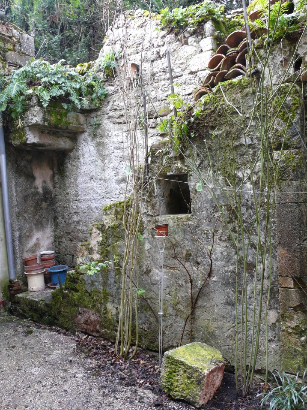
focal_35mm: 30
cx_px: 163
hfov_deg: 46.8
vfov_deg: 60.0
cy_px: 201
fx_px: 355
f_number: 2.8
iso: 100
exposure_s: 1/50
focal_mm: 4.6
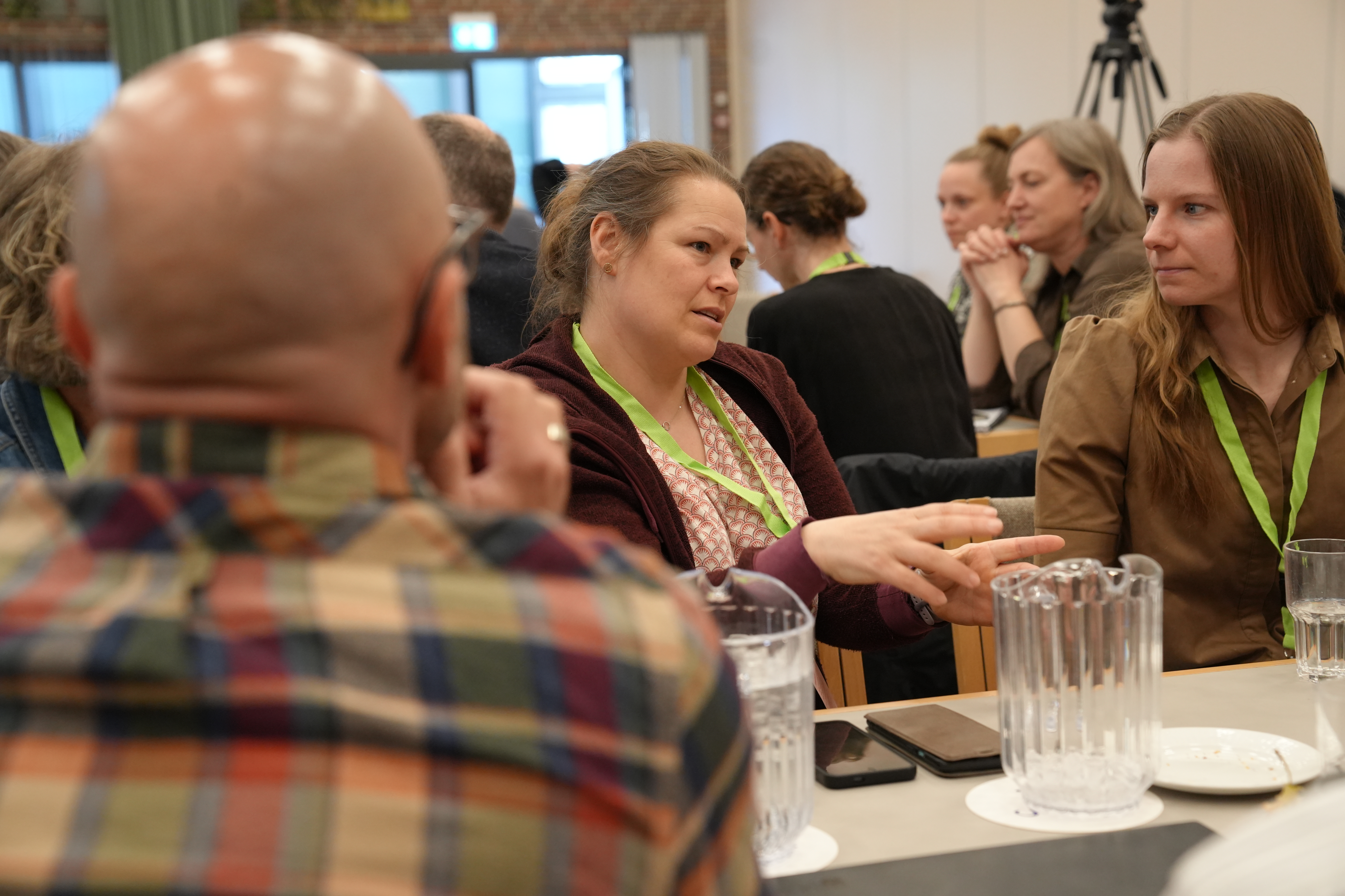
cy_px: 448
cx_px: 672
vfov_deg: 23.8
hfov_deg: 35.1
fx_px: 2129
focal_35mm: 57
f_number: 4
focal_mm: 57
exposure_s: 1/160
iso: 2500
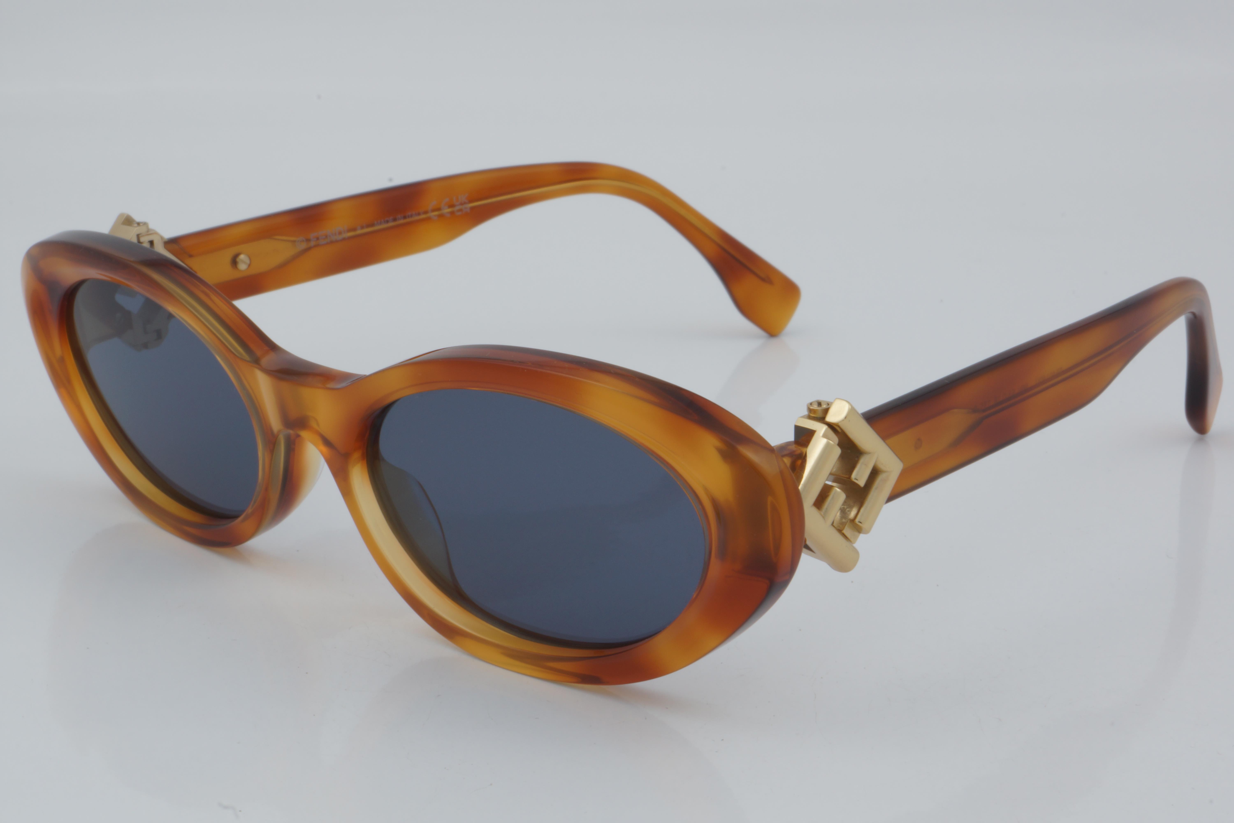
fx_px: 2571
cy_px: 412
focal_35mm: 75
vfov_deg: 18.2
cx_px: 617
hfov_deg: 27.0
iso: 100
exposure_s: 1/4
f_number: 32
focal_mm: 50
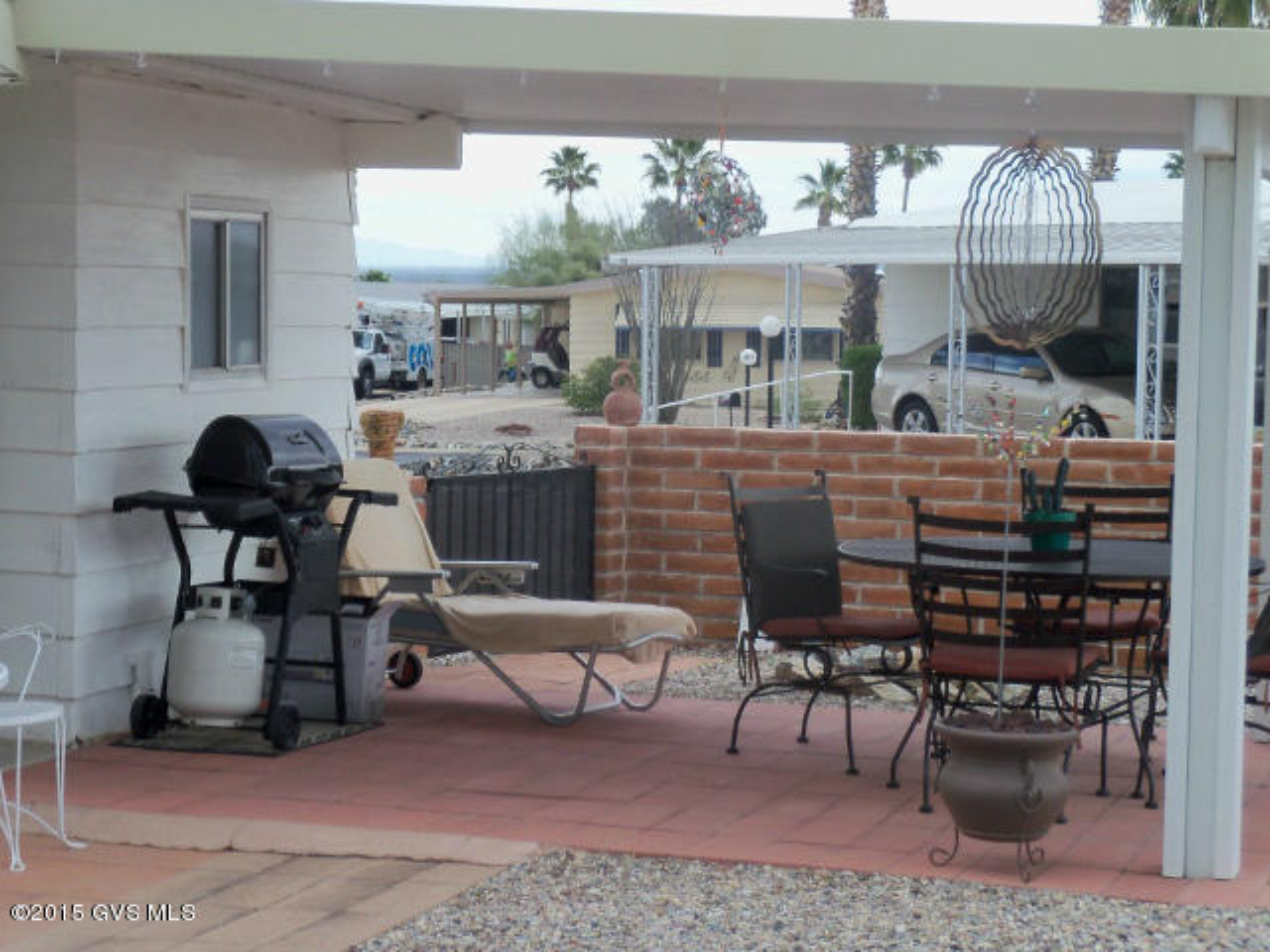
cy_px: 476
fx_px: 2898
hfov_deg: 24.7
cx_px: 635
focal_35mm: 79
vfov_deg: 18.7
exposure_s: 1/250
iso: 80
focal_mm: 14
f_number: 3.6
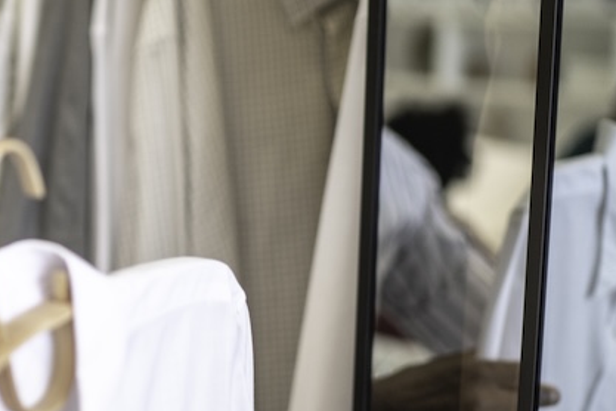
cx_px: 41
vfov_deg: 16.3
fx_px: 1437
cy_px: 231
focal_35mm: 84
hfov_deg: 23.4
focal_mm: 35
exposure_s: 1/250
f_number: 1.4
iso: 400
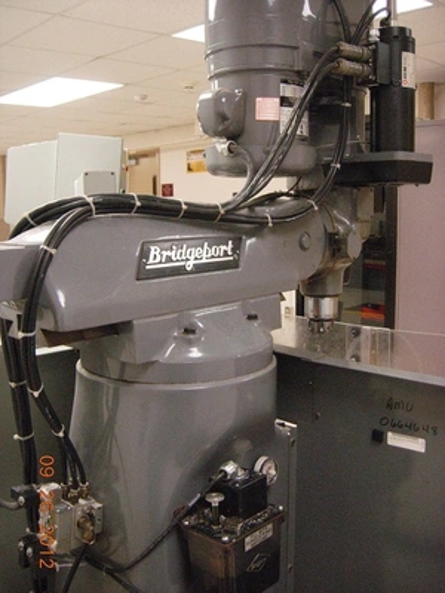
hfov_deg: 39.7
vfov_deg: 51.4
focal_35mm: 36
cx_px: 222
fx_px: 617
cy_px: 296
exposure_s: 1/93.1
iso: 400
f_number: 2.7
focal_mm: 7.5
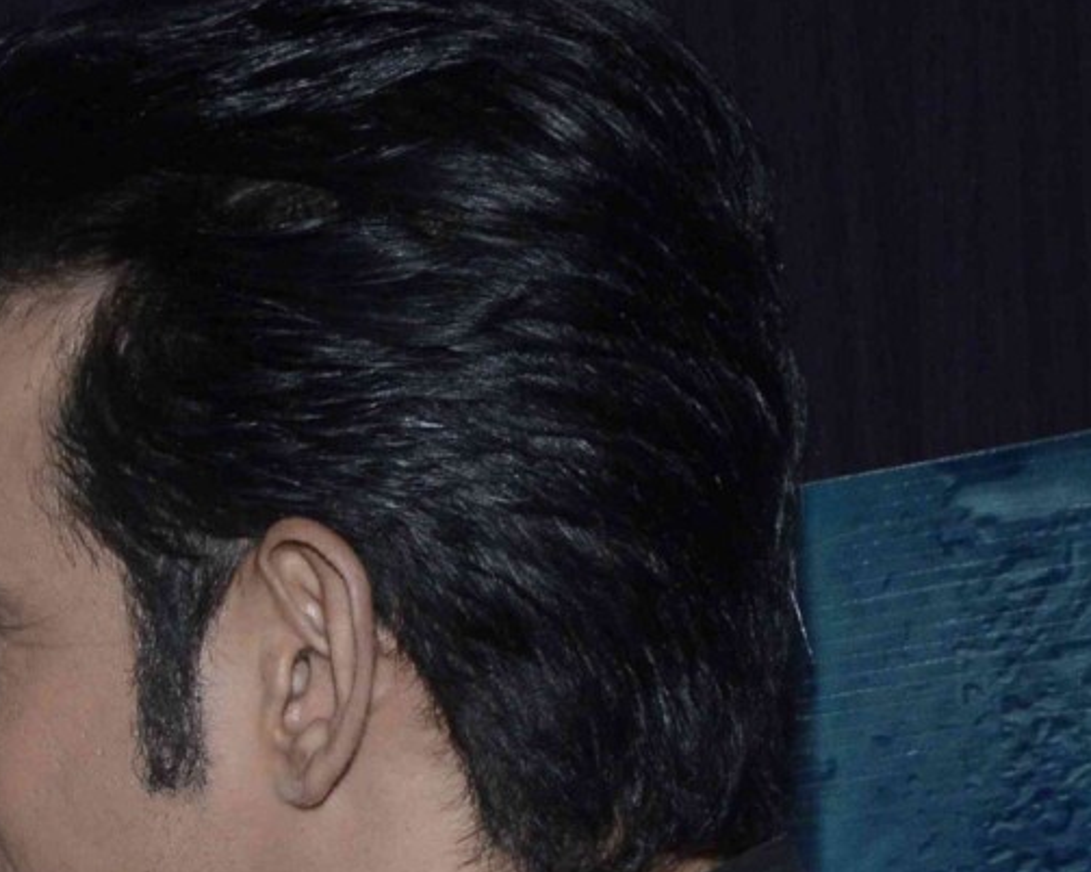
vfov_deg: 7.4
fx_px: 6520
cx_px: -583
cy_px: 1583
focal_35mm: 202
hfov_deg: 9.3
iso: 800
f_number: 13
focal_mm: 32
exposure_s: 1/200
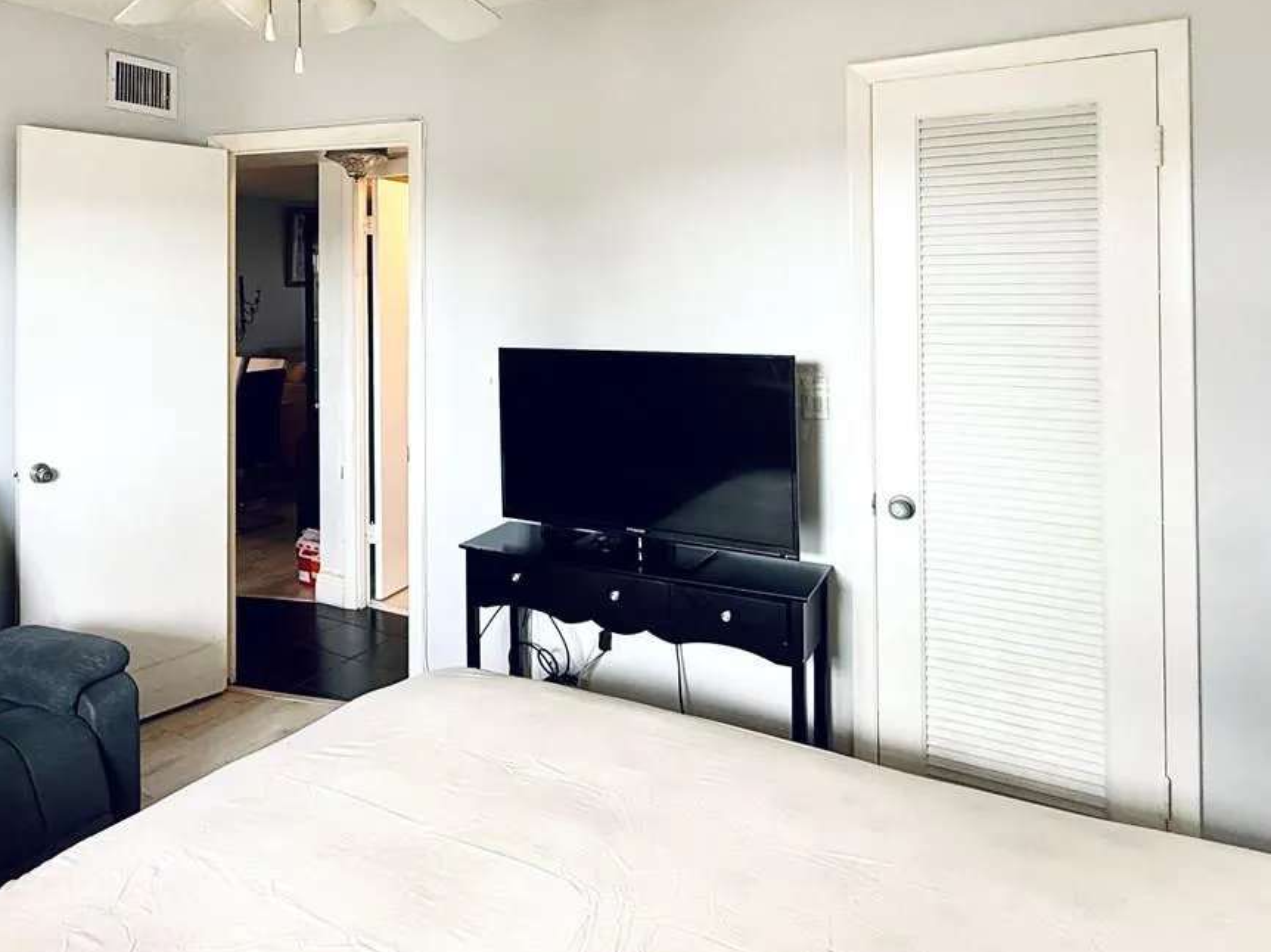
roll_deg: +0.8
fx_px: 954
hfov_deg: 66.1
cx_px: 459
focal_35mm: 26
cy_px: 279
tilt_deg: +1.2
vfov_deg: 51.5
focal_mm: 2.22
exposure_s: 1/99
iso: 160
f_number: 2.2
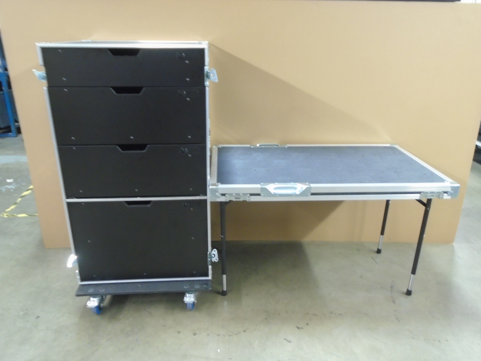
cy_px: 180
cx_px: 240
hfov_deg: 67.3
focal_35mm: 26
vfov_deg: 53.1
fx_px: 361
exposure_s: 1/4
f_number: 3.2
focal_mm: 4.6
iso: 400
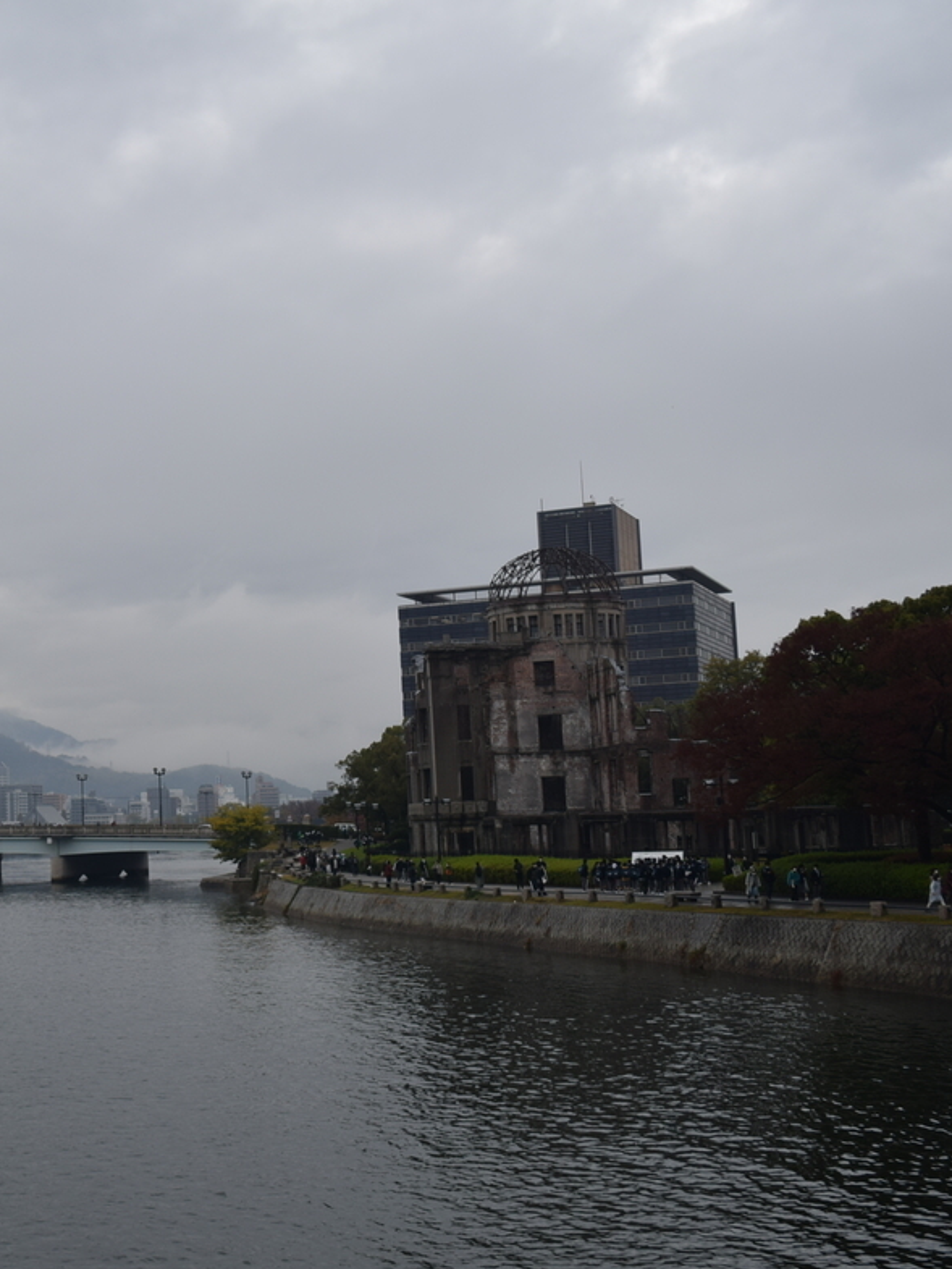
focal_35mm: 51
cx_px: 29
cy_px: 647
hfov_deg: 27.3
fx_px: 1860
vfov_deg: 37.7
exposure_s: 1/200
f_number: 5.6
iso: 100
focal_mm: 23
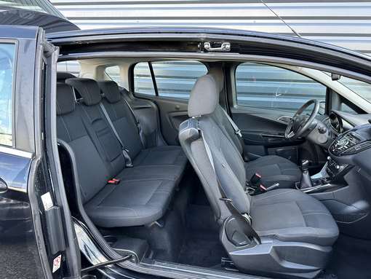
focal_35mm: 24
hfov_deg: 71.6
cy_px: 140
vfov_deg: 56.9
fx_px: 257
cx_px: 186
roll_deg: -1.8
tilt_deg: -15.8
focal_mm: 6.86
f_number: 1.78
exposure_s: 1/121
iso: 200
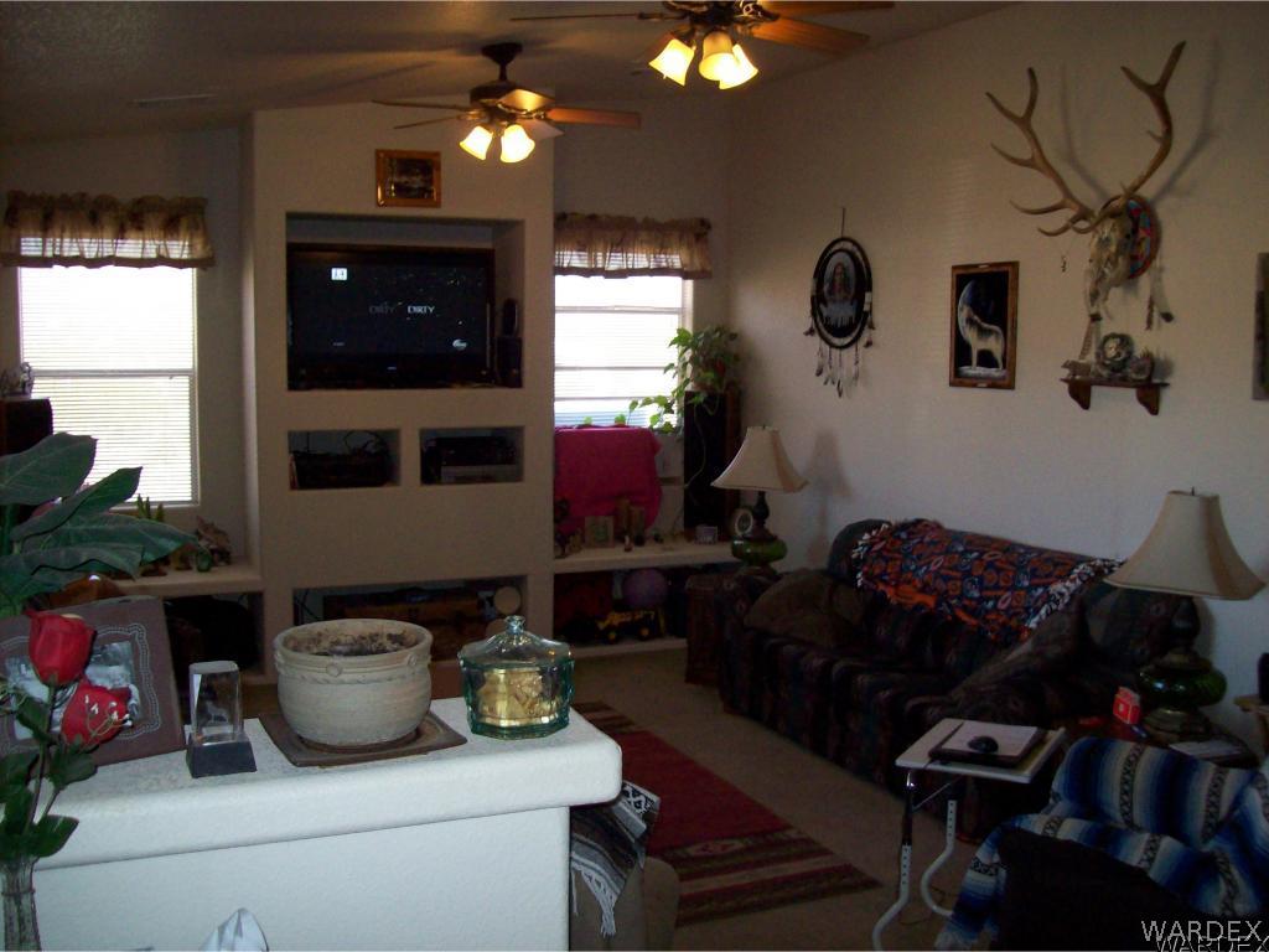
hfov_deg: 51.4
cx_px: 634
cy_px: 476
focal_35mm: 36
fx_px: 1320
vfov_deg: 39.7
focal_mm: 6
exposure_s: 1/64
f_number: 2.7
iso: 200
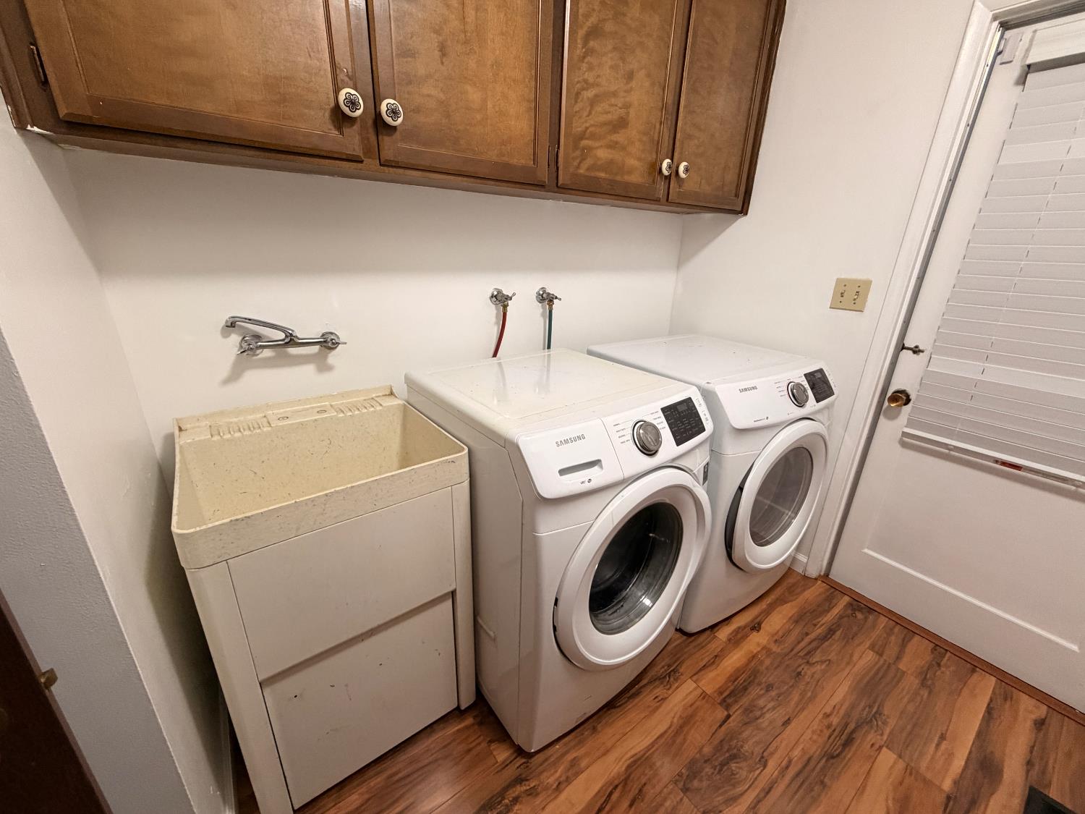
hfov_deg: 102.1
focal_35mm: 14
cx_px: 542
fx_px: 439
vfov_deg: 85.7
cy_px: 407
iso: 320
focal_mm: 2.22
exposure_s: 1/60
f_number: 2.2
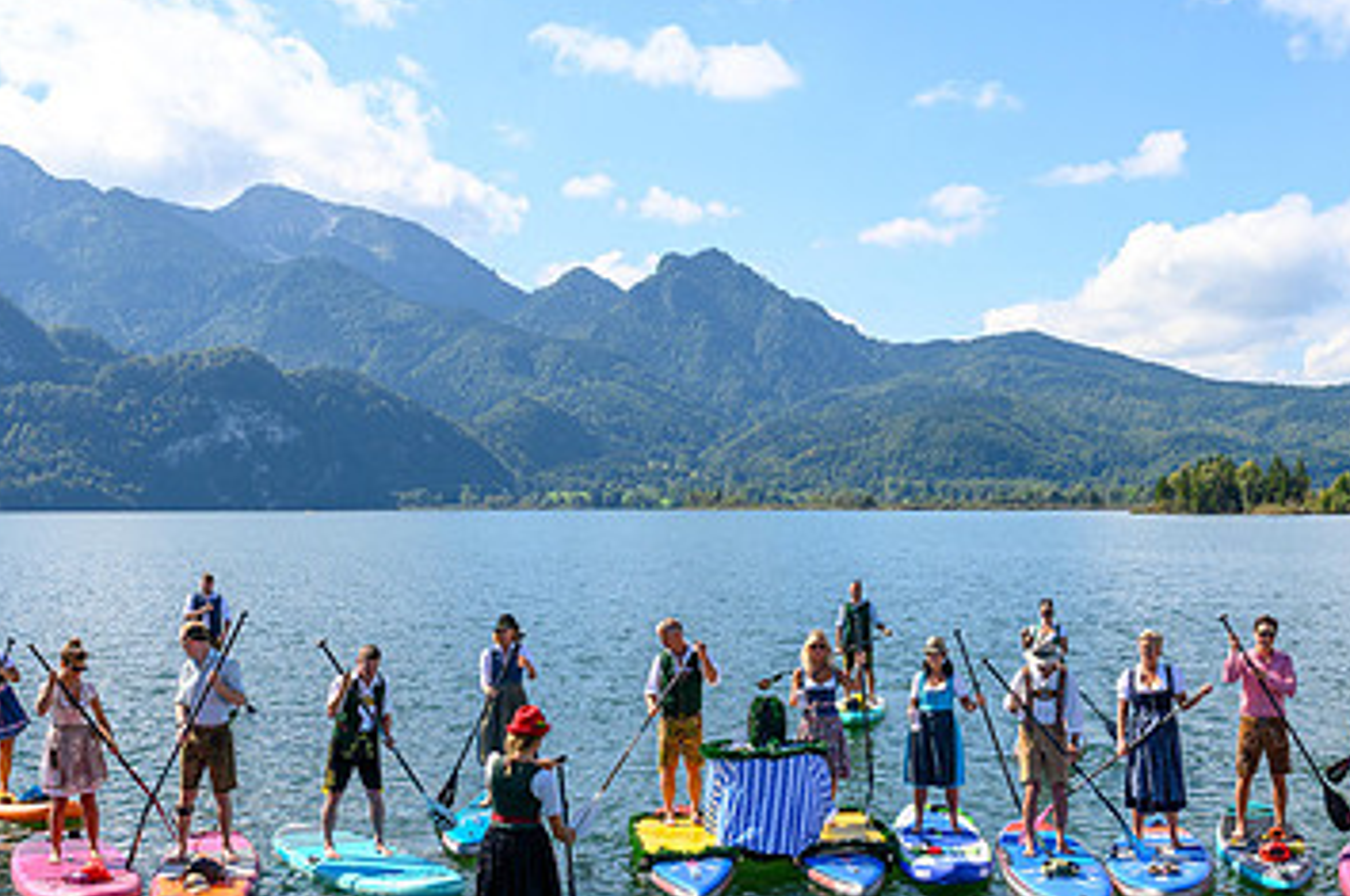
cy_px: 618
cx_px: 831
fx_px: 1872
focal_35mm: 50
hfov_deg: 39.4
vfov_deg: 26.7
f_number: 10
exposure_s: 1/400
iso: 200
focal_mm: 30.5
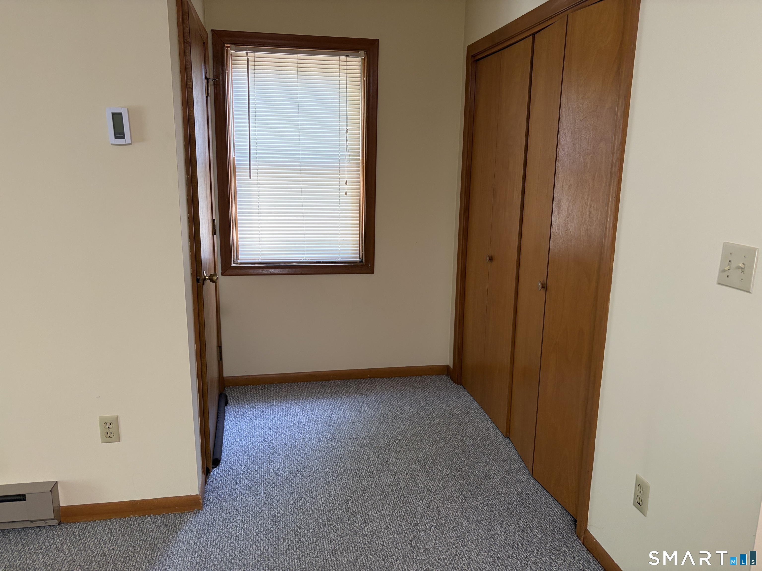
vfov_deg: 53.1
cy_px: 286
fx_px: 572
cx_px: 381
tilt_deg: -11.8
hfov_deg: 67.3
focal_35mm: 26
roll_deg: -0.6
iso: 160
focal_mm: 5.96
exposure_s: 1/60
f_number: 1.6
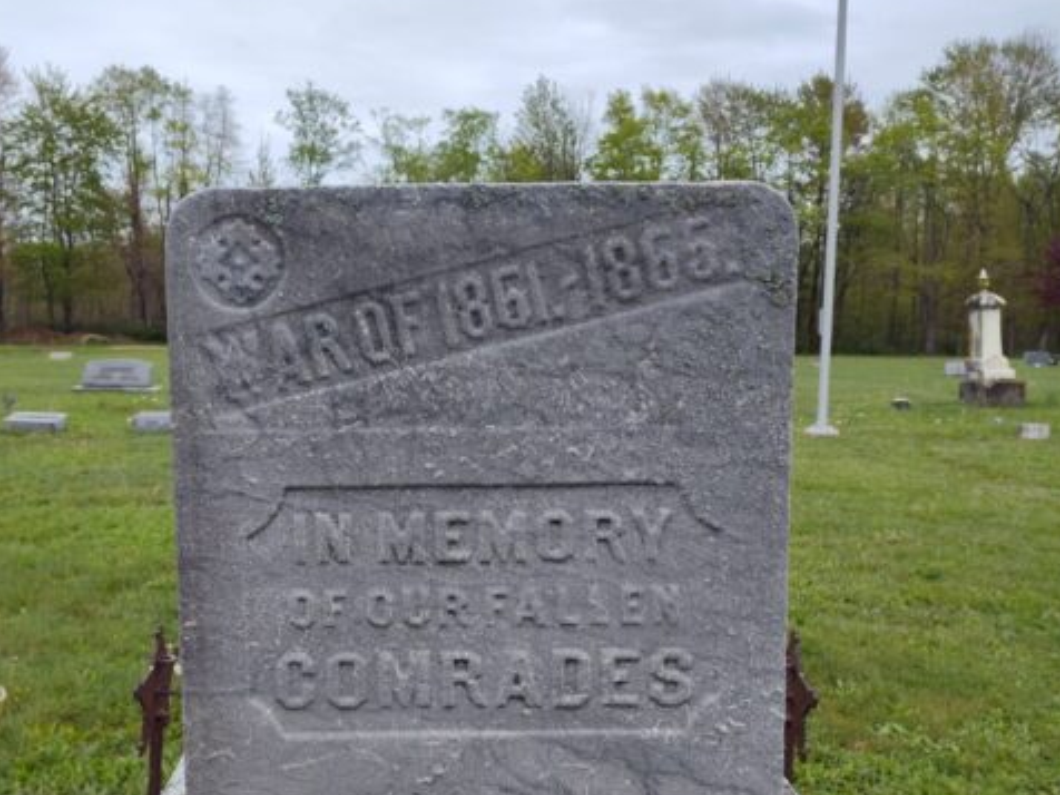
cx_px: 436
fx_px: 888
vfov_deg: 48.2
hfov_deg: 61.2
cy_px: 405
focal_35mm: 29
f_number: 1.8
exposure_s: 1/544
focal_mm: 5.56
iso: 100
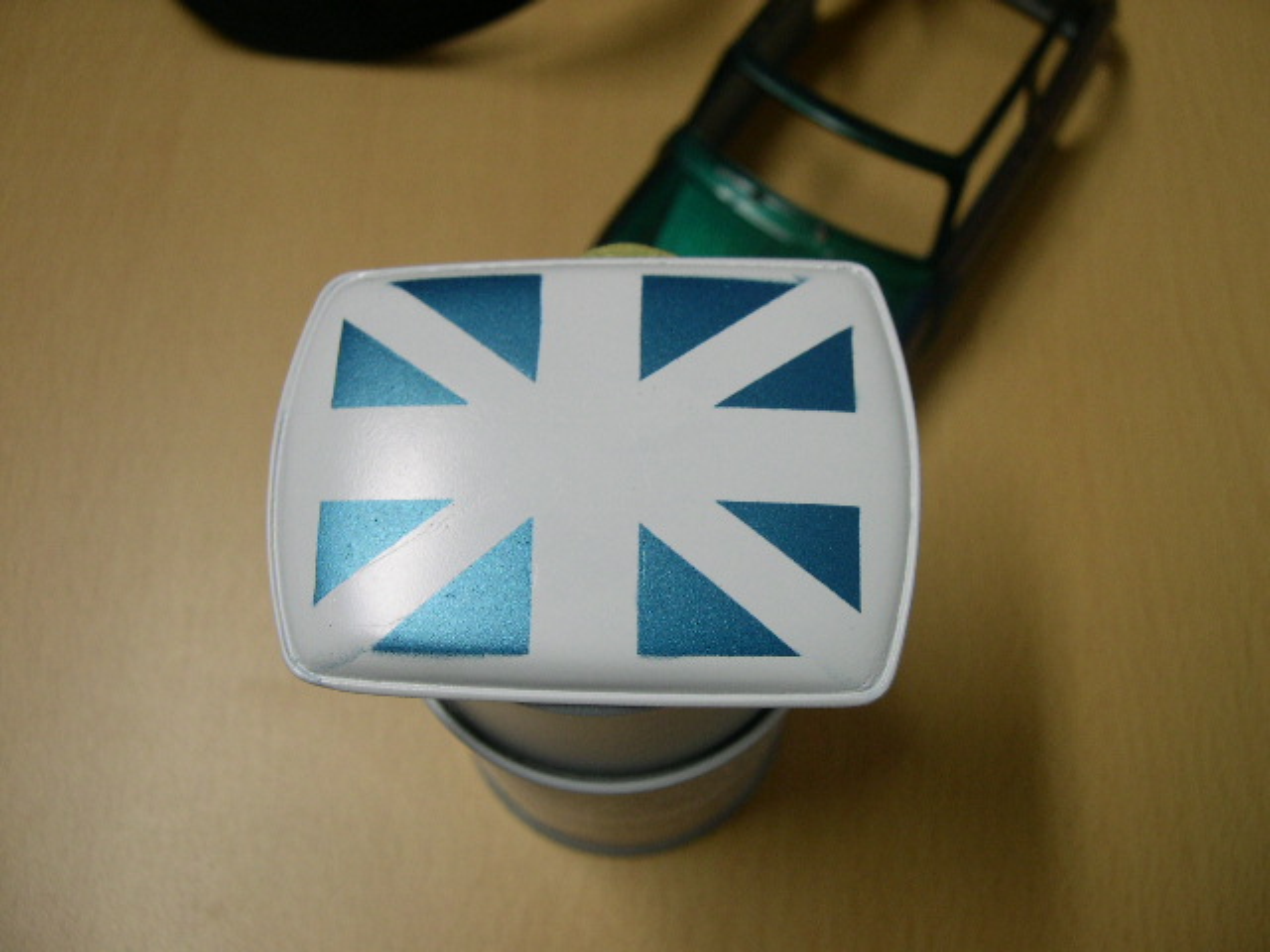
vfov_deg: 37.7
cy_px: 476
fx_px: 1394
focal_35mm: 38
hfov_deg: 49.0
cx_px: 635
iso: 100
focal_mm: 8
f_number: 2.8
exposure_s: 1/18.9
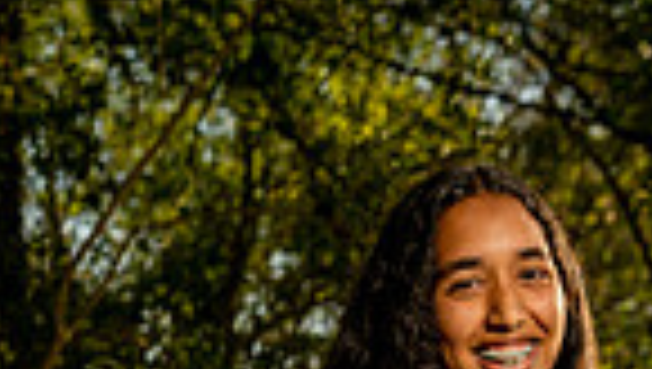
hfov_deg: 12.6
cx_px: 544
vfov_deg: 6.7
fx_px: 2926
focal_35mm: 169
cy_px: 1004
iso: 125
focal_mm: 52
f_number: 4.5
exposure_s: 1/250
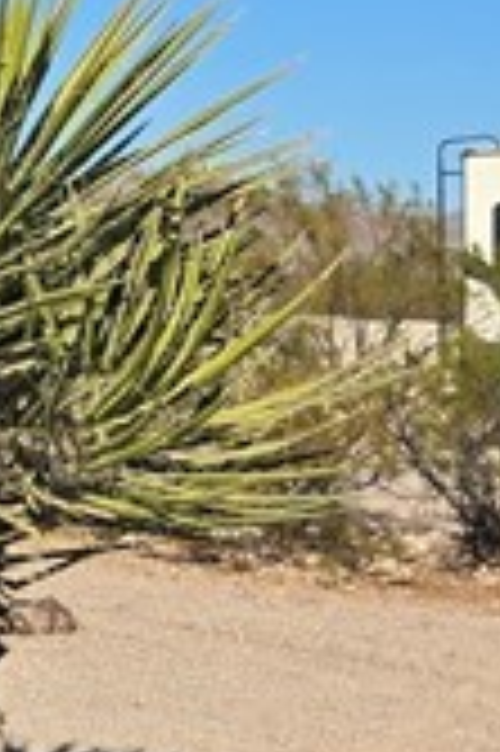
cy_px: -23
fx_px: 3069
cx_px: -1635
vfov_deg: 13.7
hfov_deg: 6.8
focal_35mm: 147
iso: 12
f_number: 1.7
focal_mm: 6.3
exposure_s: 1/1157
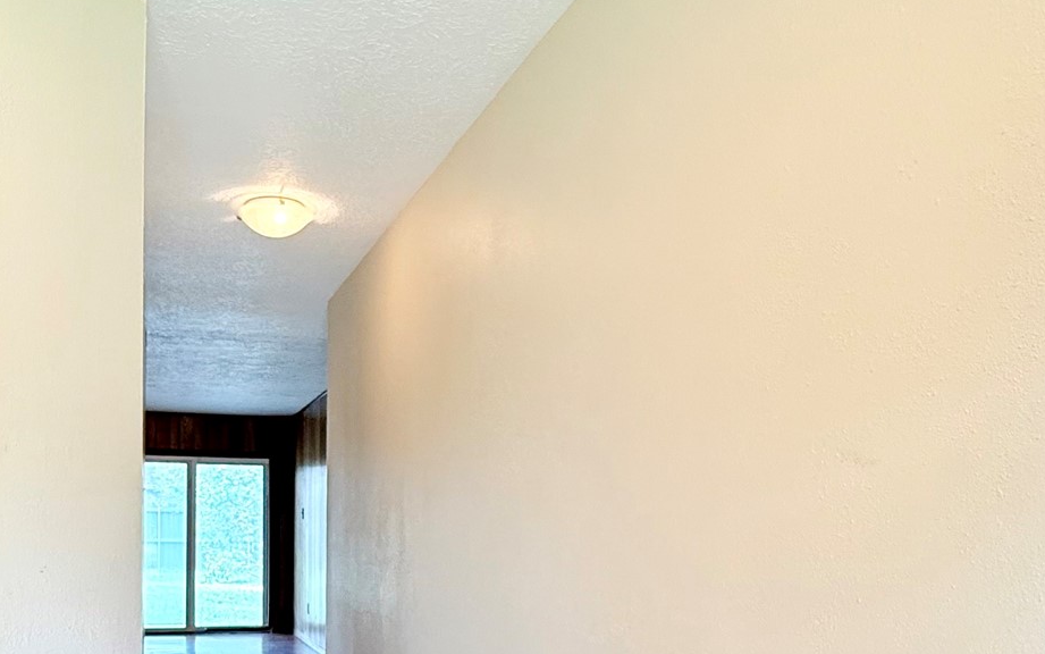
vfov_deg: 36.8
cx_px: 359
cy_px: 537
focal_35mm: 33
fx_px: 940
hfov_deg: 57.0
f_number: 2.2
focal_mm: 2.22
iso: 160
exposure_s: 1/120
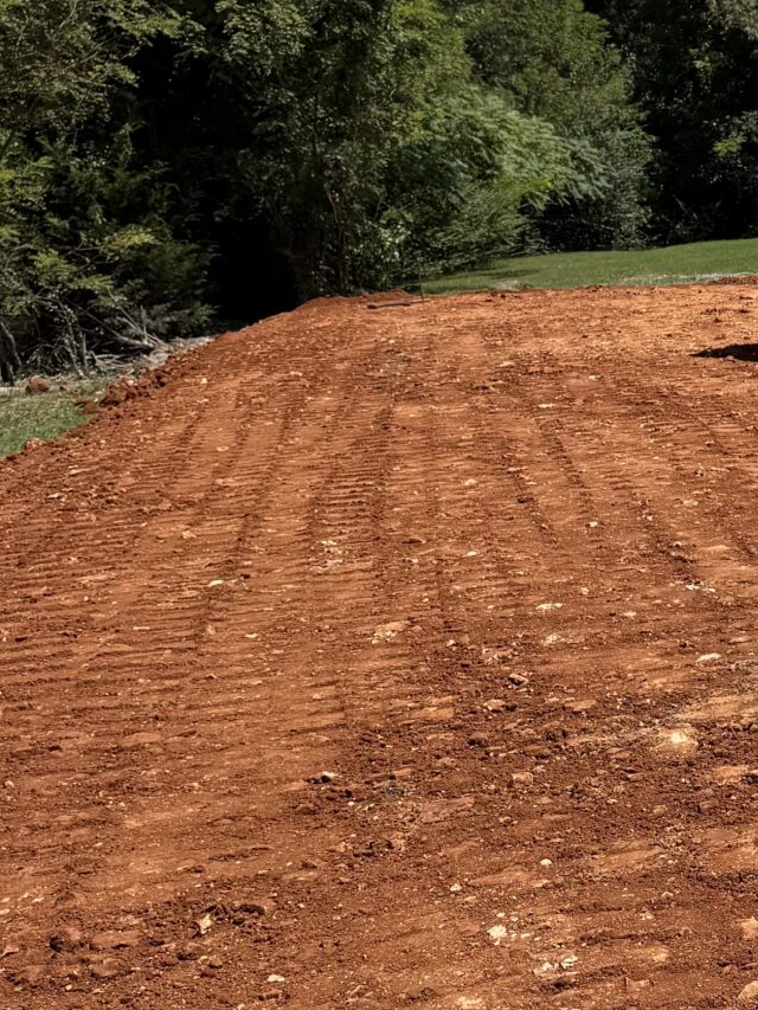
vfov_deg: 27.0
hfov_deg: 18.9
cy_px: 610
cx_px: 987
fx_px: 2102
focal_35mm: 72
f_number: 1.78
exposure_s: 1/4167
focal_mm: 6.76
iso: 80
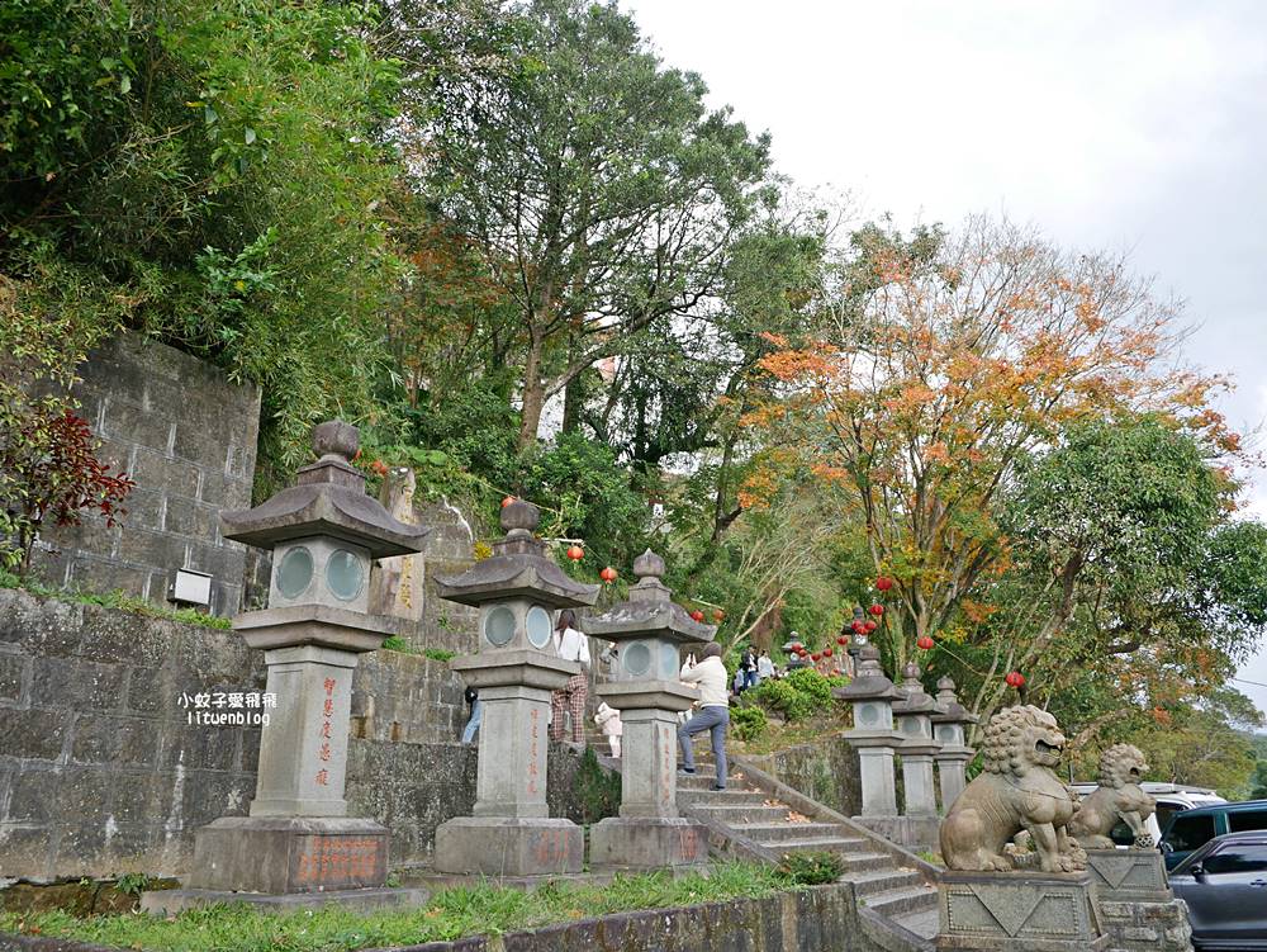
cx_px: 634
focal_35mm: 28
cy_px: 476
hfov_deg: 63.4
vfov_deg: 49.8
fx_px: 1025
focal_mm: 14
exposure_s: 1/320
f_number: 2.5
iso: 200
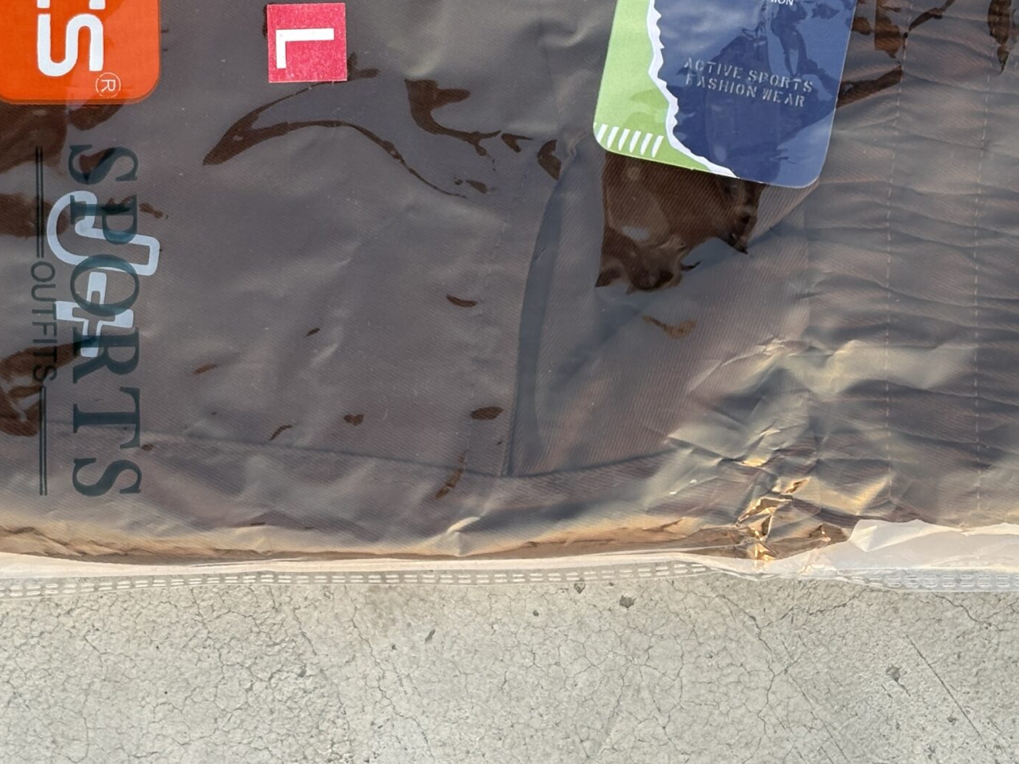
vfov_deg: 15.4
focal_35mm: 95
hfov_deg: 20.6
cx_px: 319
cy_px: 127
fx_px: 2797
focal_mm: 5.96
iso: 50
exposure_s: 1/295
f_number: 1.6
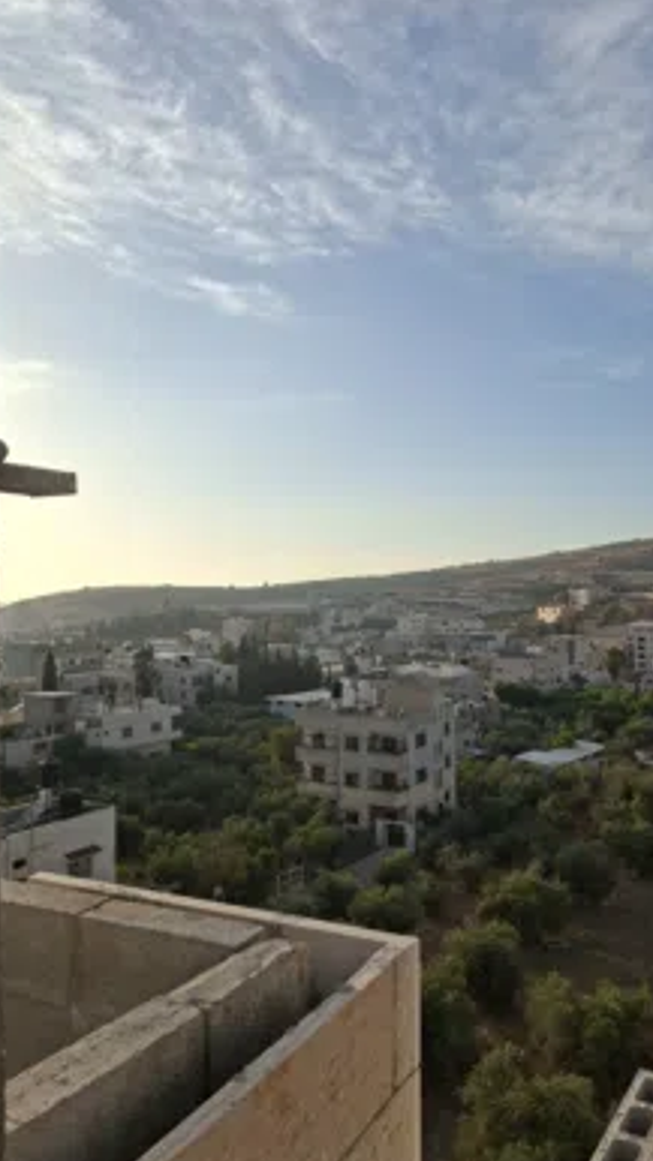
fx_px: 801
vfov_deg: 71.9
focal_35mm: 26
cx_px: 433
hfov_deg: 43.8
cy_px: 593
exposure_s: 1/2151
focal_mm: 5.54
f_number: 1.8
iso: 50
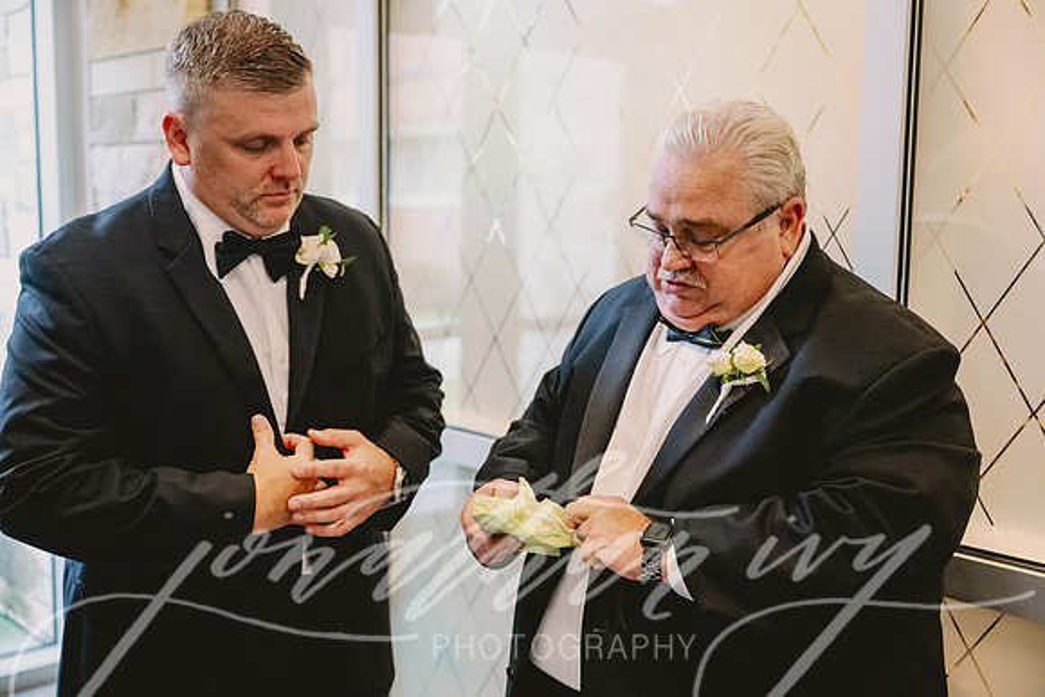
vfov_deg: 33.4
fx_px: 1161
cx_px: 522
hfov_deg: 48.4
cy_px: 348
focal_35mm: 40
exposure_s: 1/400
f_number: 2.8
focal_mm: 40
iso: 2000
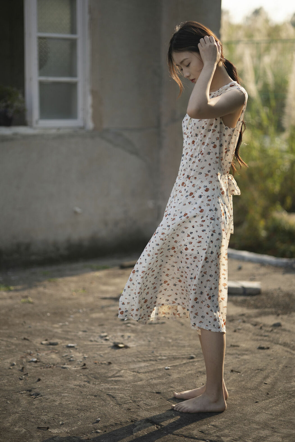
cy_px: 221
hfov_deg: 16.1
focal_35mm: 85
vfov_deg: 23.9
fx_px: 1045
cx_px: 148
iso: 100
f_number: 2
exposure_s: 1/800
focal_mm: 85
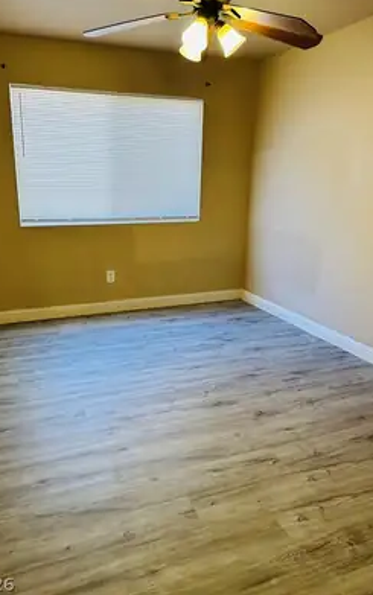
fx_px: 422
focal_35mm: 26
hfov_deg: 47.5
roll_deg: -0.3
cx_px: 157
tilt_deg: -16.4
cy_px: 294
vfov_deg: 70.4
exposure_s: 1/120
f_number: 1.78
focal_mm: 6.86
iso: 160
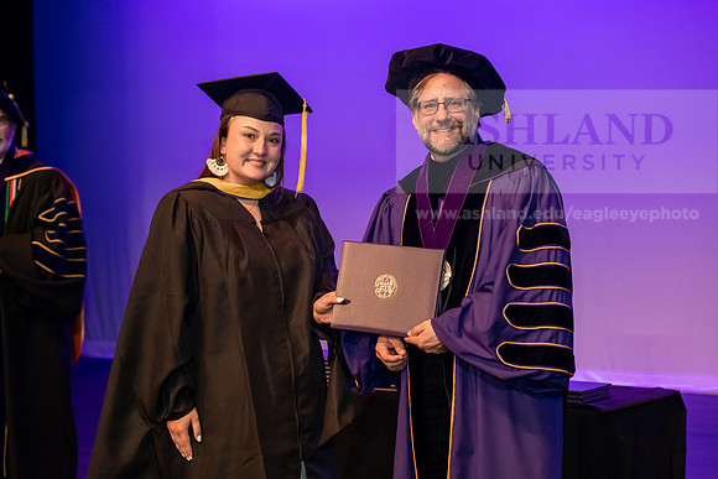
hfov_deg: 24.8
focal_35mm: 82
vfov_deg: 16.7
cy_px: 240
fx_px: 1636
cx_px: 359
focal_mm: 82
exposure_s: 1/200
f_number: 4
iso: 3200
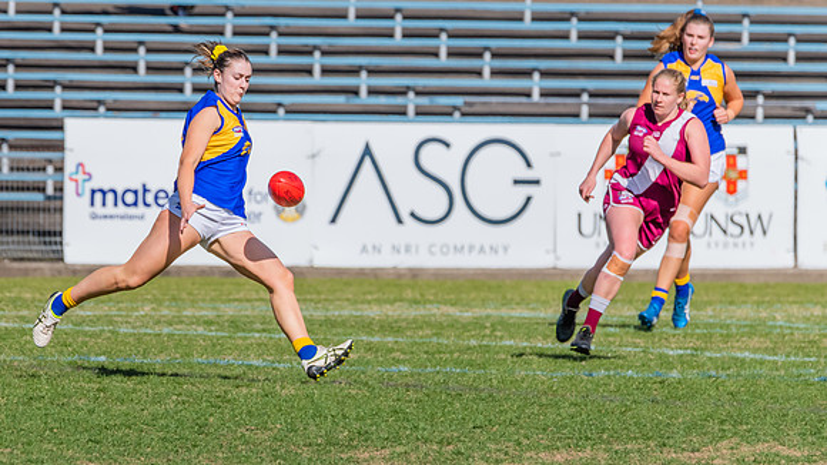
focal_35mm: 724
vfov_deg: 1.7
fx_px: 15878
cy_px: 310
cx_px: 299
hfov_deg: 3.0
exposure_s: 1/1600
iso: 800
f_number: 13
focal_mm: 500
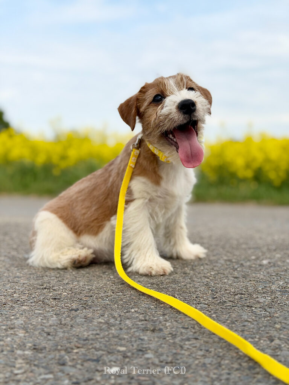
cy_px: 192
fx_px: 534
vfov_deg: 39.7
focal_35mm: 48
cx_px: 144
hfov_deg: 30.3
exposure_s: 1/4600
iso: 64
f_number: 1.8
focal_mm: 6.76
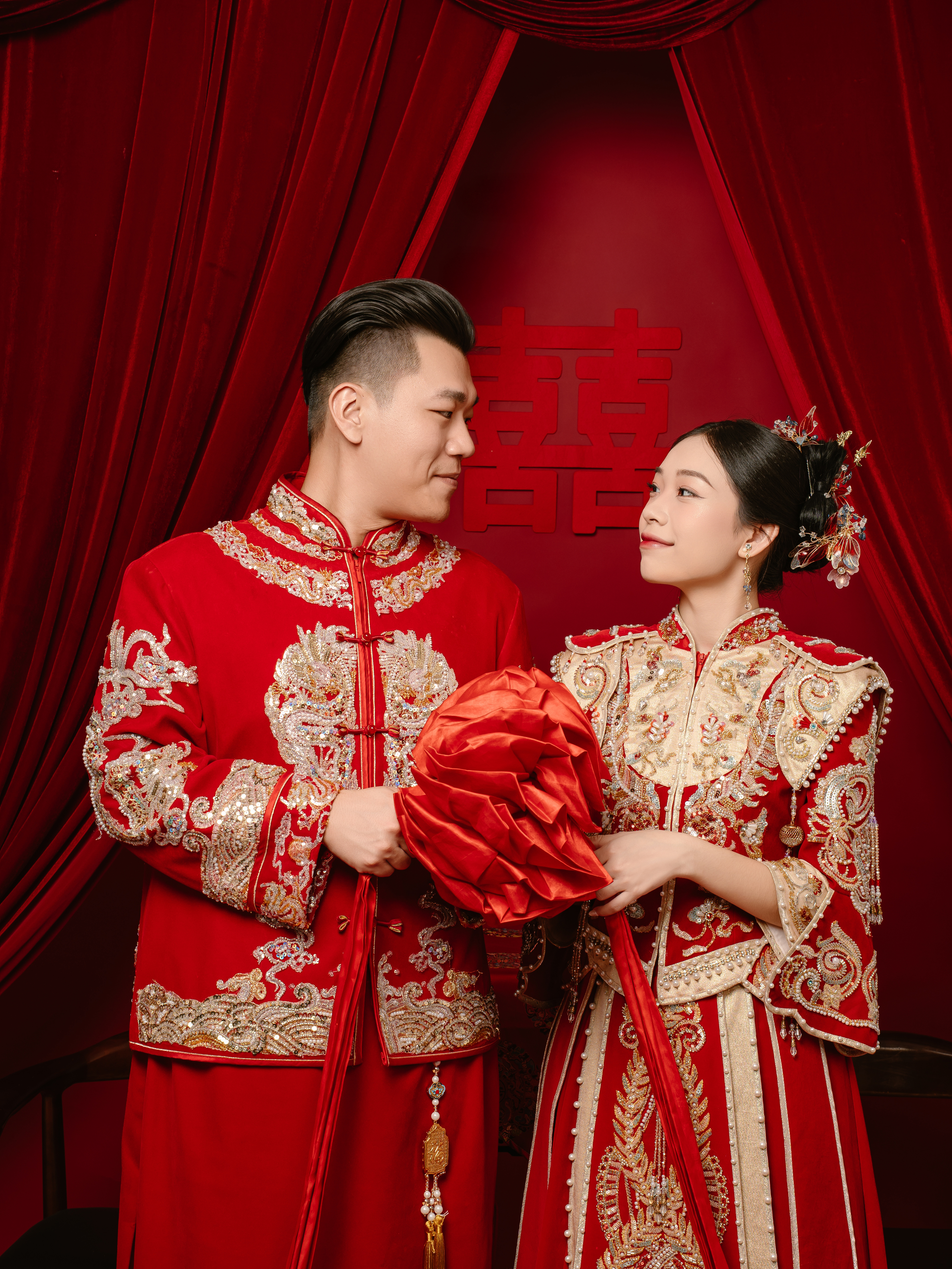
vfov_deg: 28.6
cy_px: 652
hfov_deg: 21.6
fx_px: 2493
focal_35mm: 68
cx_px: 482
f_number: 9
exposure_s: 1/100
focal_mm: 62
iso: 125
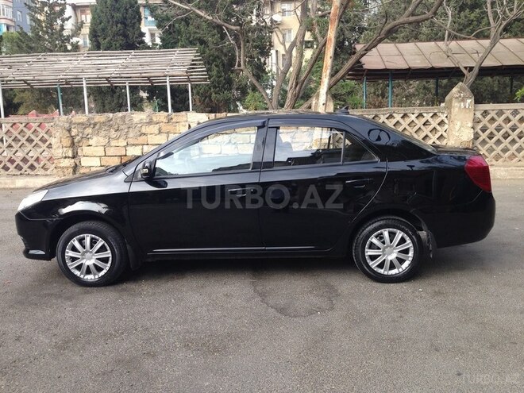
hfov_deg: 55.4
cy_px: 196
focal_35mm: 33
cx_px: 262
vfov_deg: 42.9
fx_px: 500
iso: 50
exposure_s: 1/192
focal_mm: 4.12
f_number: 2.4
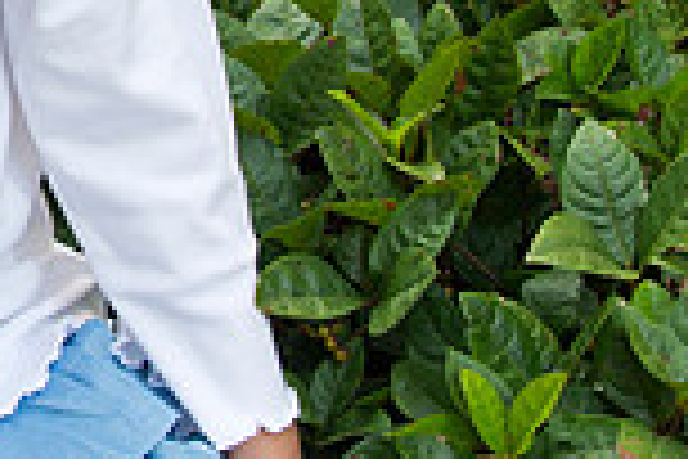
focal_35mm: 266
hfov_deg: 7.6
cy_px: -194
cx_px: -409
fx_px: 5083
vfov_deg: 5.1
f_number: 5.6
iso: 320
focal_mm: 70
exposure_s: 1/125
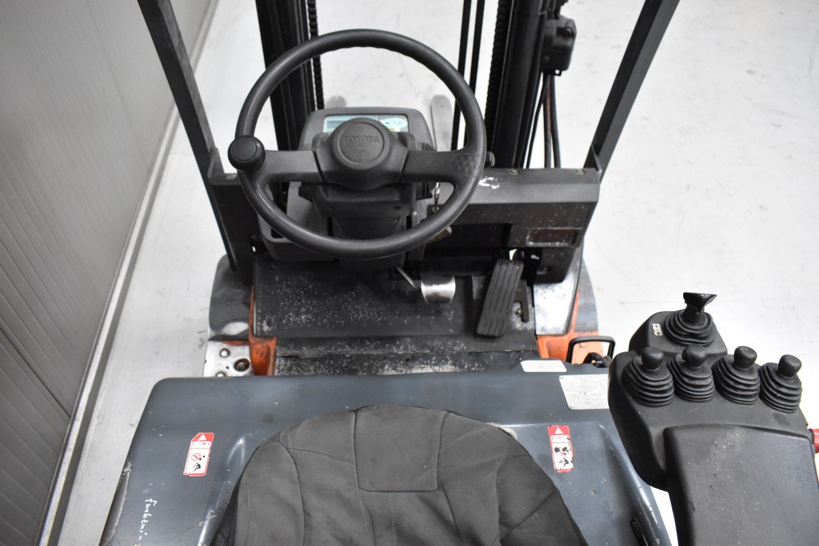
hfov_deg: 67.4
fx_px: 614
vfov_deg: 47.9
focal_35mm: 27
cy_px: 273
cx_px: 410
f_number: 4.5
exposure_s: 1/30
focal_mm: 18
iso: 1600
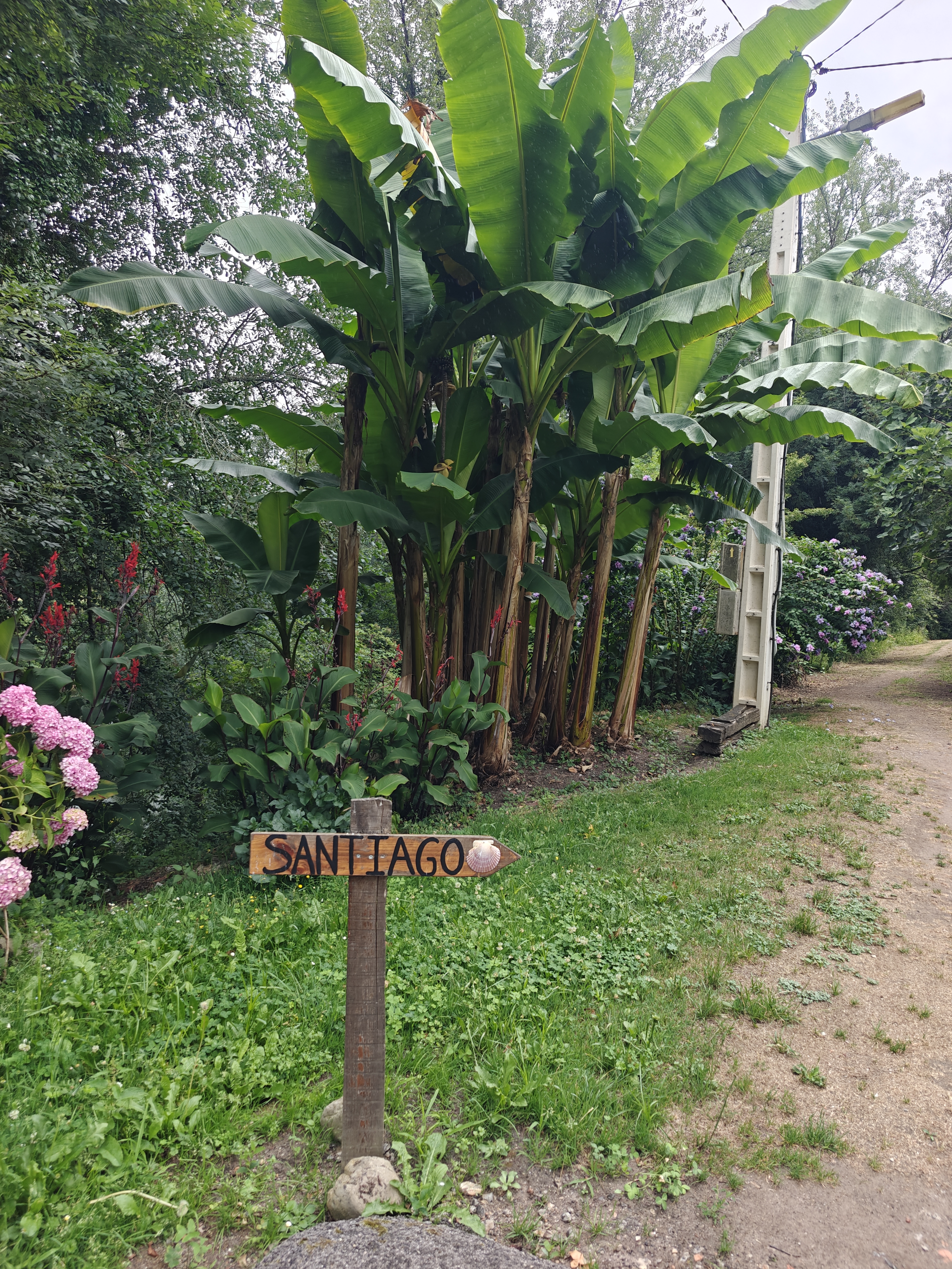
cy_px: 634
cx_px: 476
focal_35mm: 23
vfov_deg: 73.9
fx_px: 843
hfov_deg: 58.9
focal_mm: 6.06
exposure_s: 1/218
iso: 50
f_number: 1.6
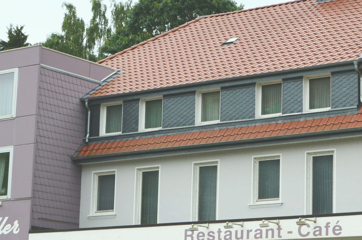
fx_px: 1175
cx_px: 265
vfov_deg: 11.7
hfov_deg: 17.4
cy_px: 103
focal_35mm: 117
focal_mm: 30
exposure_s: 1/200
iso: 100
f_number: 7.1
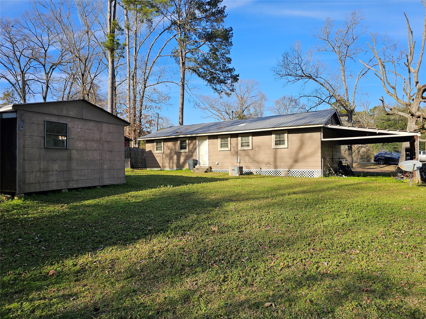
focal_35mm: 23
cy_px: 160
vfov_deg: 58.9
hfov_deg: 73.9
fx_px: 283
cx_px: 213
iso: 10
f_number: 1.7
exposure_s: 1/528
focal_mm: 6.3
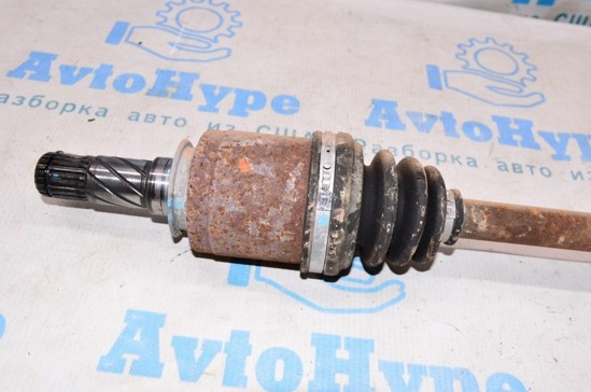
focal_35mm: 35
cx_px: 301
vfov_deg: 37.7
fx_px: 574
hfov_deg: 54.5
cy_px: 183
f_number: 8
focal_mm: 20
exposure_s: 1/125
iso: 1600
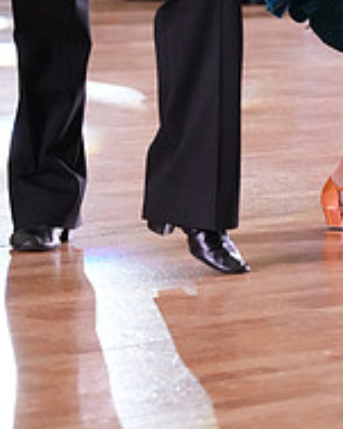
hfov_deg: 5.4
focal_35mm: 288
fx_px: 3657
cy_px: -204
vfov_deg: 6.6
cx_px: 301
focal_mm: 100
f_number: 4.5
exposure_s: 1/320
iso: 5000
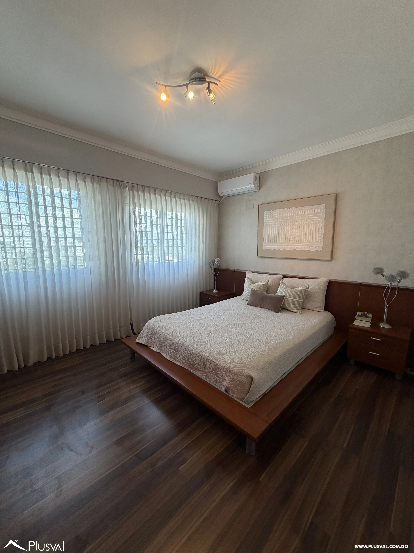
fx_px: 223
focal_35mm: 14
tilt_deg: -8.2
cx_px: 207
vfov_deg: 102.1
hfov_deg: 85.7
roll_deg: -0.8
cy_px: 276
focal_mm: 2.22
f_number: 2.2
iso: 125
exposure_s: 1/120
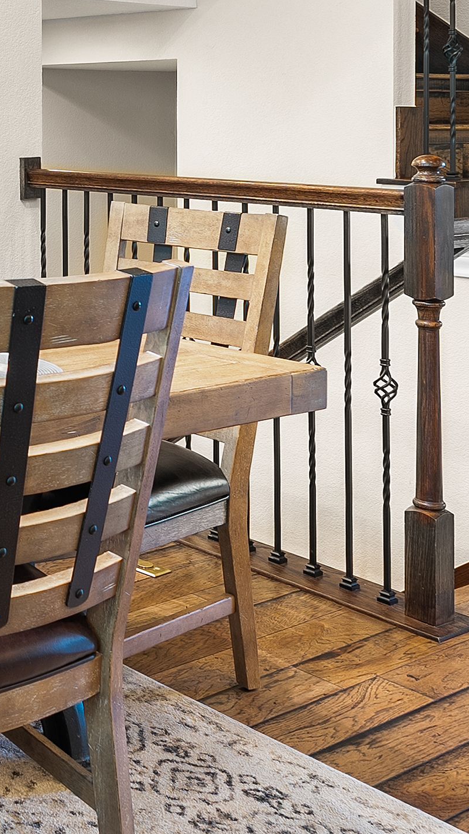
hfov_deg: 18.9
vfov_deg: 36.7
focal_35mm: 54
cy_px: 128
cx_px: -284
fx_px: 1194
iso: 250
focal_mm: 16
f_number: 5.6
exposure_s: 2.5
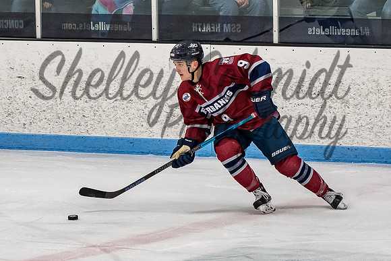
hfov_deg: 6.7
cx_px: 175
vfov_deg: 4.5
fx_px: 3353
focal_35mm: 309
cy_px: 121
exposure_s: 1/800
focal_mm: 102
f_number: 3.2
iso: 1600
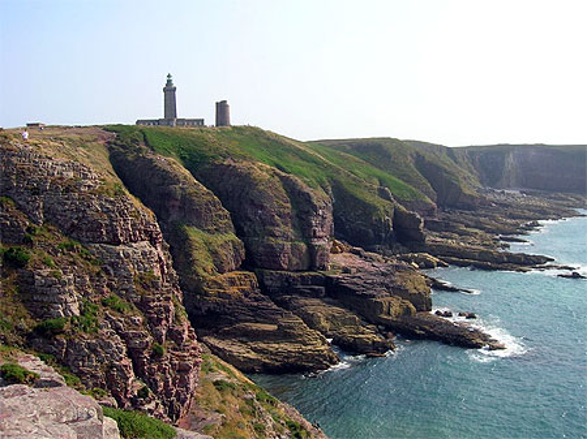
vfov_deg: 41.8
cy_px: 220
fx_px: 576
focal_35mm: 34
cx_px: 294
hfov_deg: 54.0
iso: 50
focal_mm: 5.7
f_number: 4.9
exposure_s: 1/285
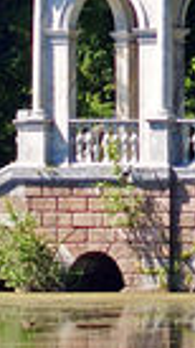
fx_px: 7114
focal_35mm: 773
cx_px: 243
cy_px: -71
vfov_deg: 2.8
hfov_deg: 1.6
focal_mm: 75
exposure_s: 1/160
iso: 100
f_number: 6.3
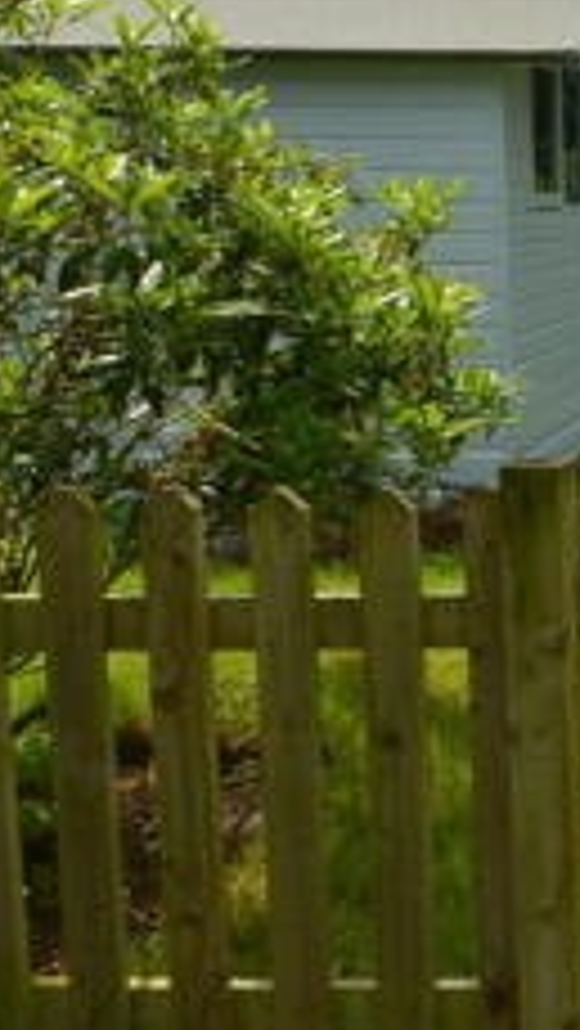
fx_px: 1229
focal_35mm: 45
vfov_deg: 44.0
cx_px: 1061
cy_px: 263
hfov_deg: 19.4
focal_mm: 10
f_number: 9
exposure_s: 1/320
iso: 100
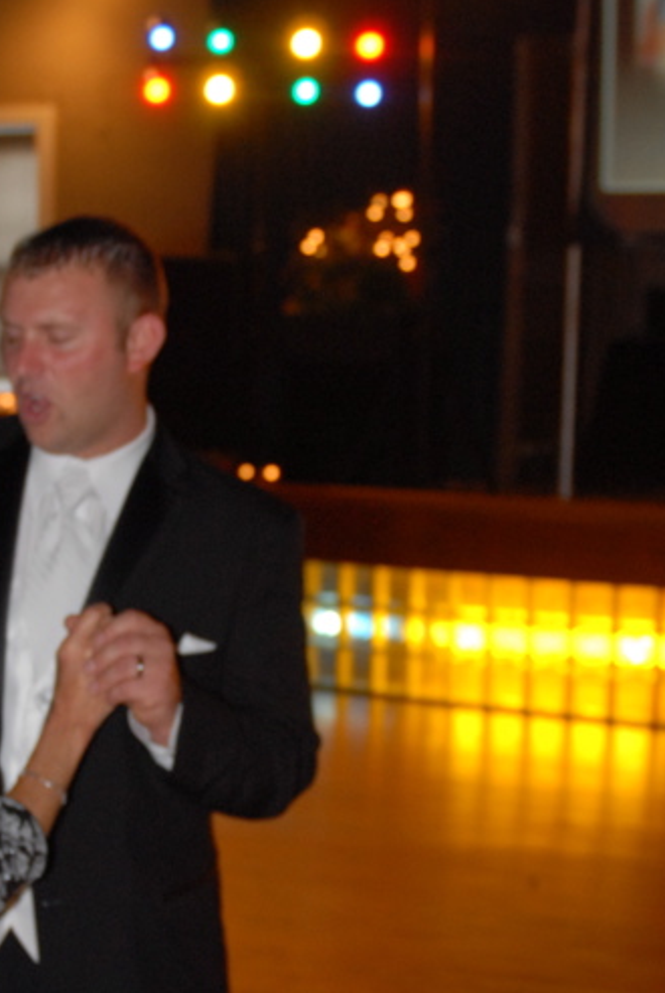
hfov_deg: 18.6
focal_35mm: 73
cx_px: 192
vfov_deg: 27.4
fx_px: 2017
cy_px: 694
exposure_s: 1/20
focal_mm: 24
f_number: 2.8
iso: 400
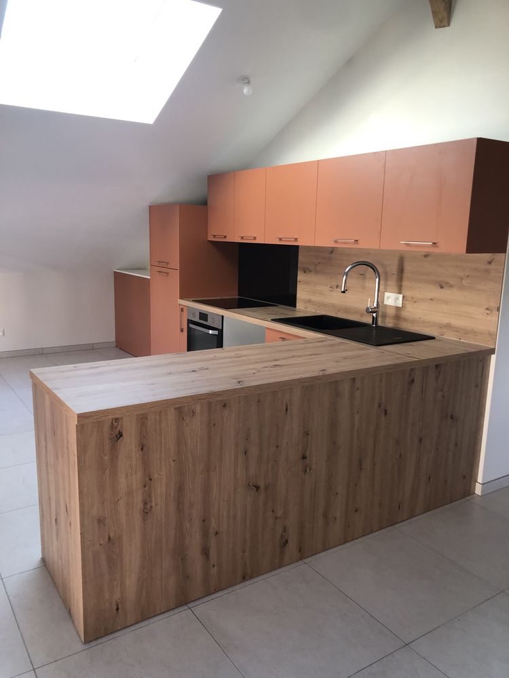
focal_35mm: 28
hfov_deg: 49.7
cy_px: 339
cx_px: 254
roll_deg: +0.2
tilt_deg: -7.9
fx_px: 549
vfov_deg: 63.4
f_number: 1.8
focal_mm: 3.99
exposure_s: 1/24
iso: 40
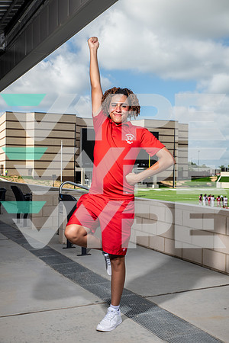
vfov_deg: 42.7
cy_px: 172
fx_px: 439
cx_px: 114
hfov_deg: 29.2
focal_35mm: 46
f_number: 7.1
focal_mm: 46
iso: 100
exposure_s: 1/320
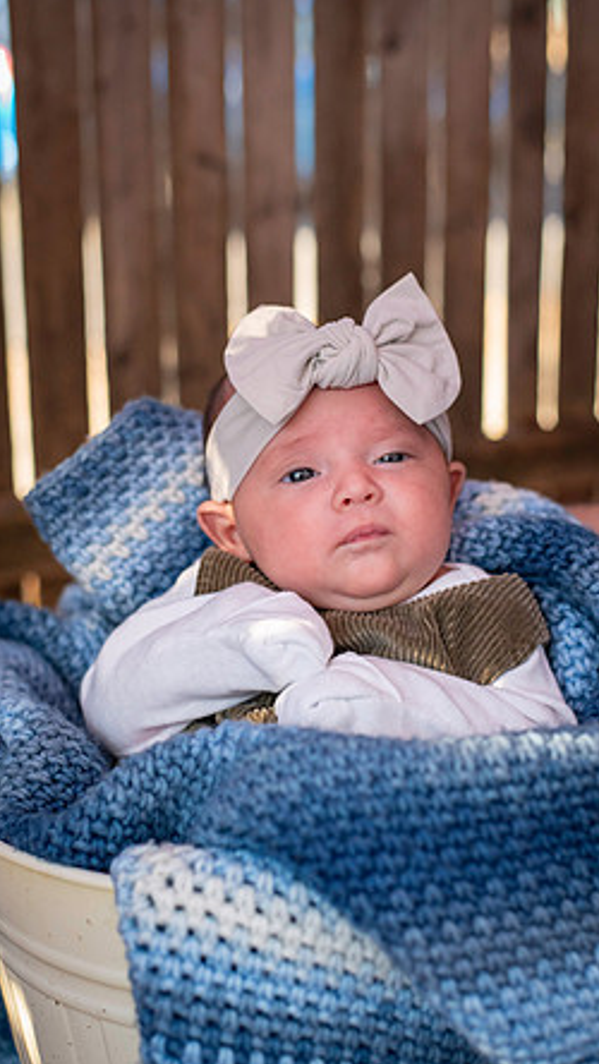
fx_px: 1495
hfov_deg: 22.6
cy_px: 532
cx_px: 310
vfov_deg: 39.2
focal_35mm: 53
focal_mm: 50
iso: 3200
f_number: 3.2
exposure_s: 1/2000
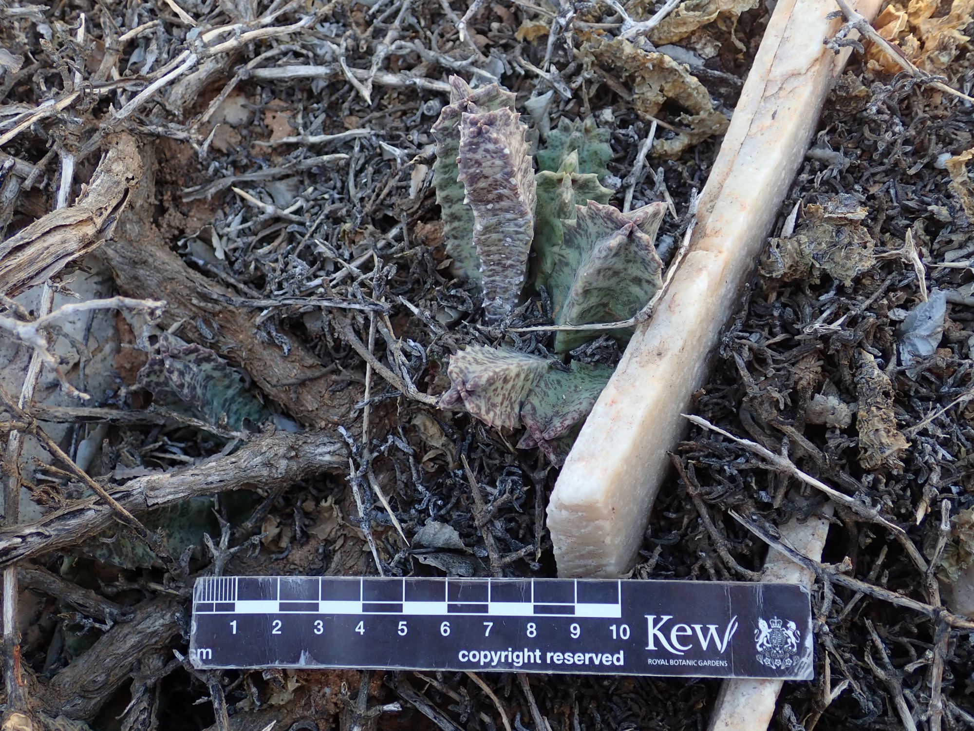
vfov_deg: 40.7
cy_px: 366
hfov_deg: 52.6
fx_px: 985
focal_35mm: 35
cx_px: 487
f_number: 2.6
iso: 100
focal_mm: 6.42
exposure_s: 1/100
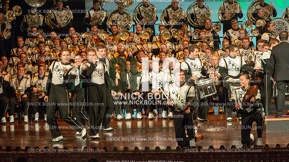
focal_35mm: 200
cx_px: 144
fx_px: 1532
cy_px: 81
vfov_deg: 6.1
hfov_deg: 10.8
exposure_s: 1/320
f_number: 5.6
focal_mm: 190
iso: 8000
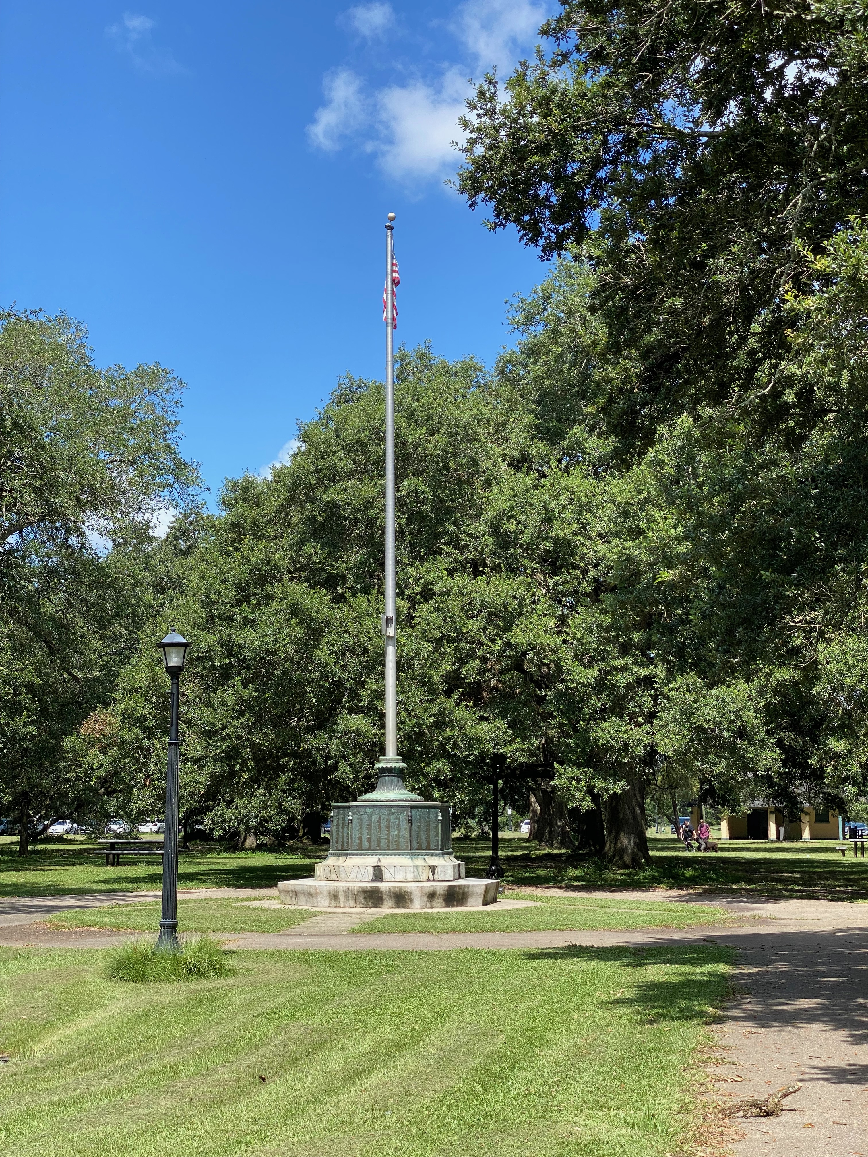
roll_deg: +0.3
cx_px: 434
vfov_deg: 36.8
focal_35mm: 52
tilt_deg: +8.4
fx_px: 1739
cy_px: 578
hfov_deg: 28.0
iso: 20
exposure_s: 1/856
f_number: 2
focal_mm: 6
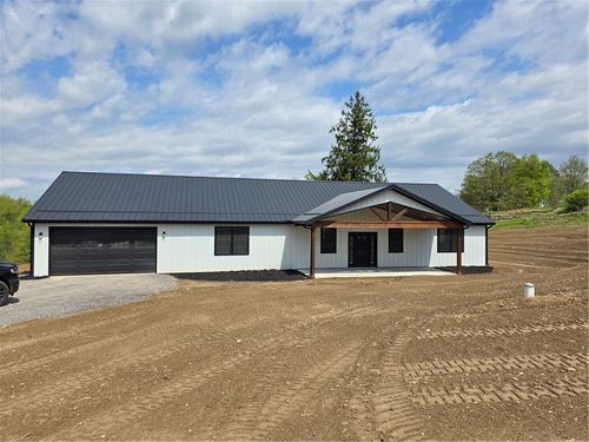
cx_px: 294
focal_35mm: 23
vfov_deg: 58.9
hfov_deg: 73.9
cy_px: 221
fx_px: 391
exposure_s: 1/7944
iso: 64
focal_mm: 6.3
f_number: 1.7
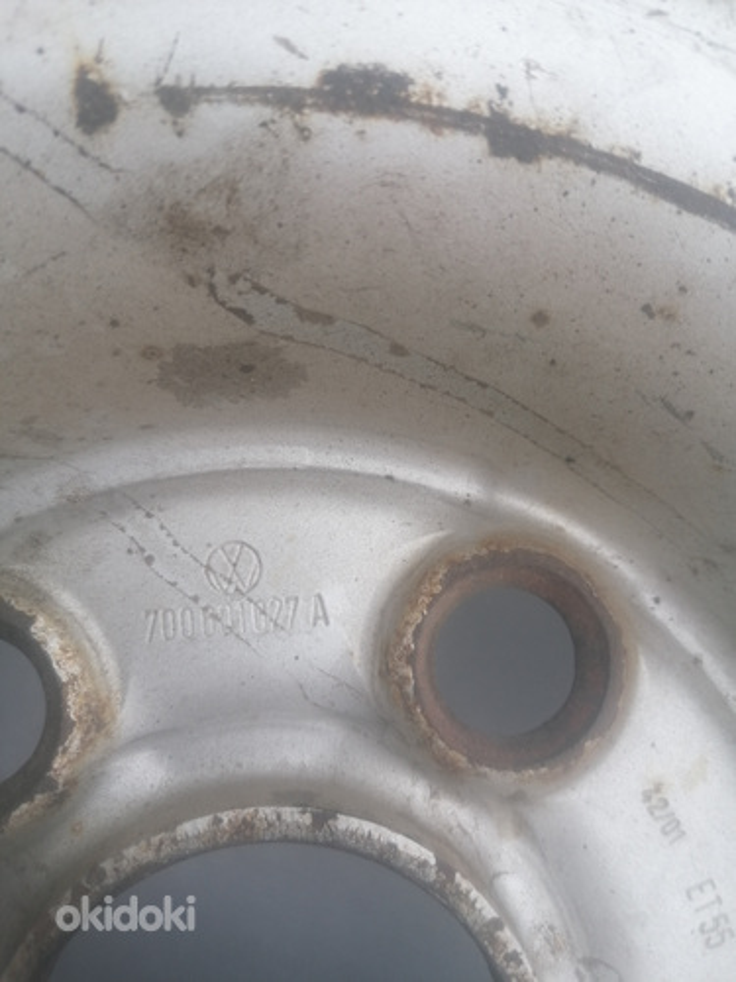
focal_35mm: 27
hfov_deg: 51.4
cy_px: 491
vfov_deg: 65.3
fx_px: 765
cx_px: 368
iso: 50
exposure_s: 1/50
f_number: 1.8
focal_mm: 4.75
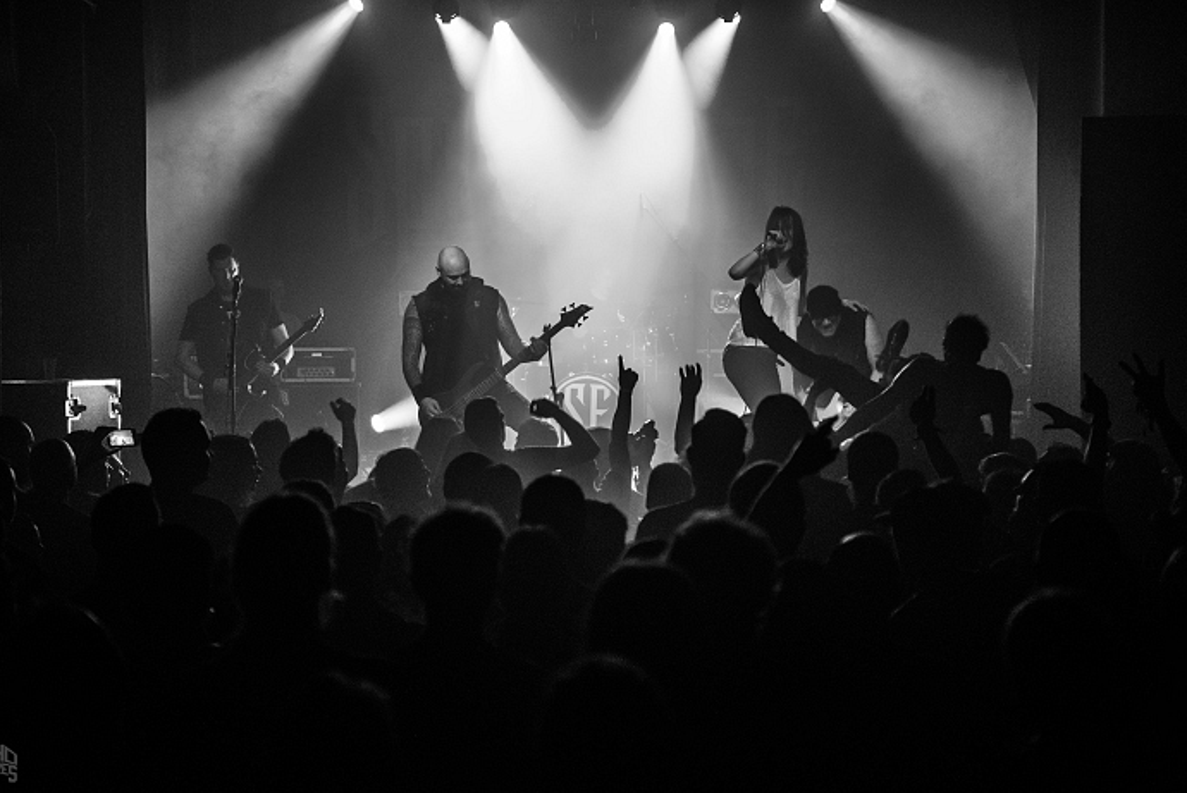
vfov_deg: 18.7
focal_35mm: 73
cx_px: 587
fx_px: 2408
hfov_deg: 27.7
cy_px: 384
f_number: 2.8
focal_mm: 70
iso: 4000
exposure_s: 1/100
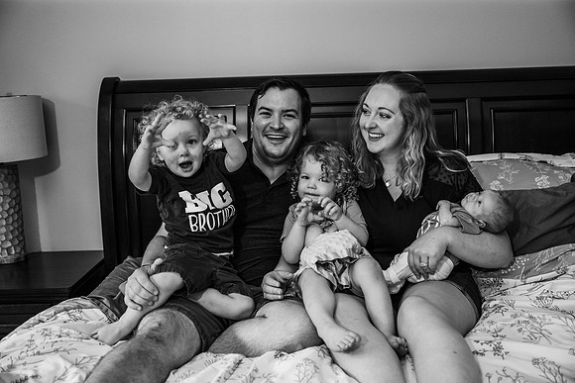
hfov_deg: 53.1
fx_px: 575
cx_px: 288
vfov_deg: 36.9
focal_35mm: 36
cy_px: 192
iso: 1250
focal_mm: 36
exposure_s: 1/250
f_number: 3.2
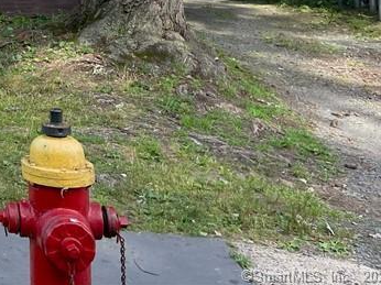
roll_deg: +0.2
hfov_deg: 21.8
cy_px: -136
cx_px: -164
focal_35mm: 77
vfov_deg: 17.3
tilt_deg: +6.1
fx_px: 847
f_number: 1.6
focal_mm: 4.2
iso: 50
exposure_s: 1/739
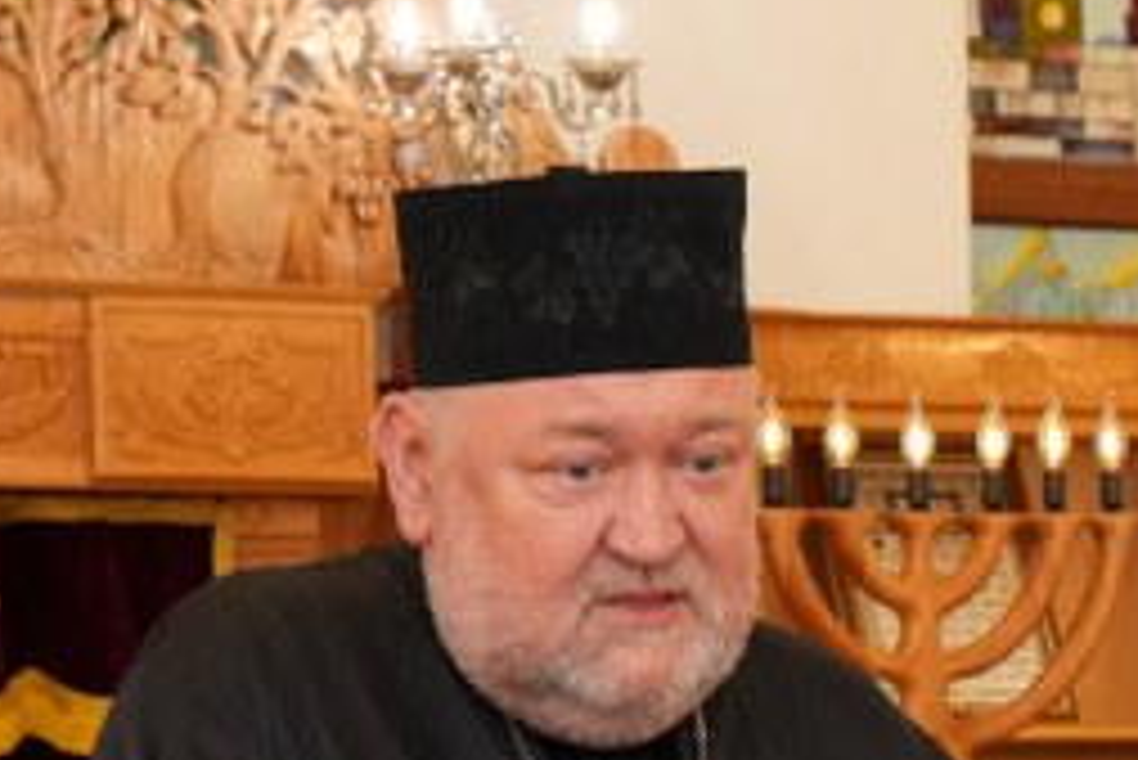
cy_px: 744
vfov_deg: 6.9
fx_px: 6262
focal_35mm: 198
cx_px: 1583
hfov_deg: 10.1
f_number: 4
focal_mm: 33
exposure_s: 1/160
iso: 2000
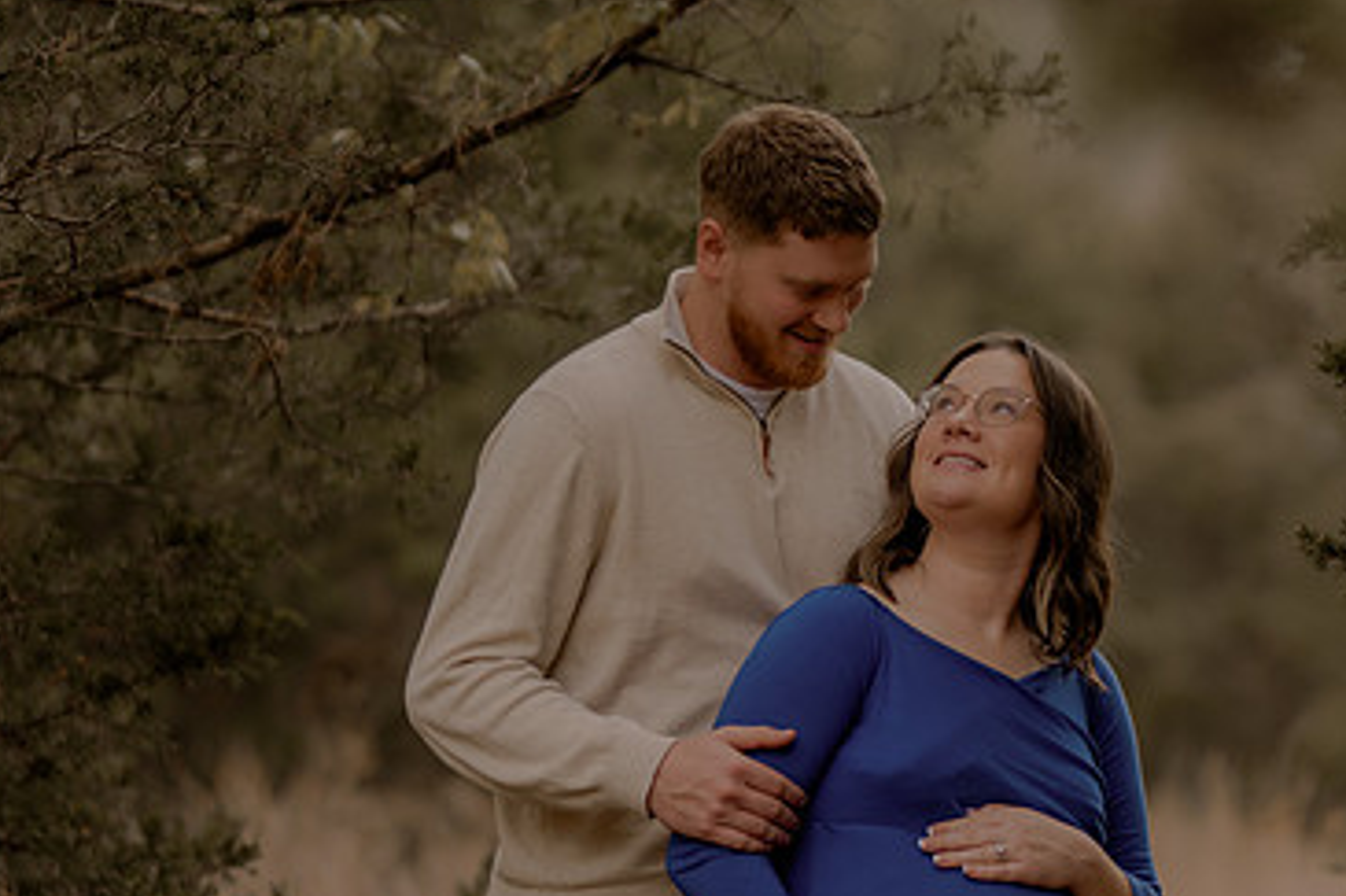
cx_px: 782
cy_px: 572
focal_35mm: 202
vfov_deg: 6.8
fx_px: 7549
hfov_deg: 10.2
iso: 200
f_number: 1.4
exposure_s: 1/1250
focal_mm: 85
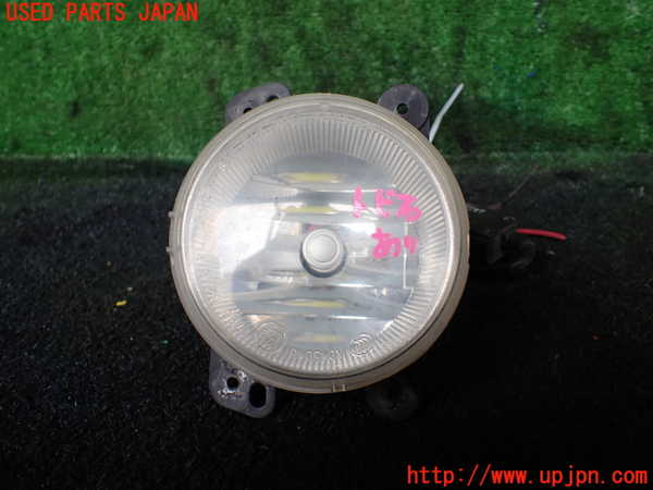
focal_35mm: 30
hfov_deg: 60.0
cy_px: 245
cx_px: 326
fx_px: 566
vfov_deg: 46.8
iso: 100
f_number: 2.3
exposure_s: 1/160
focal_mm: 5.4
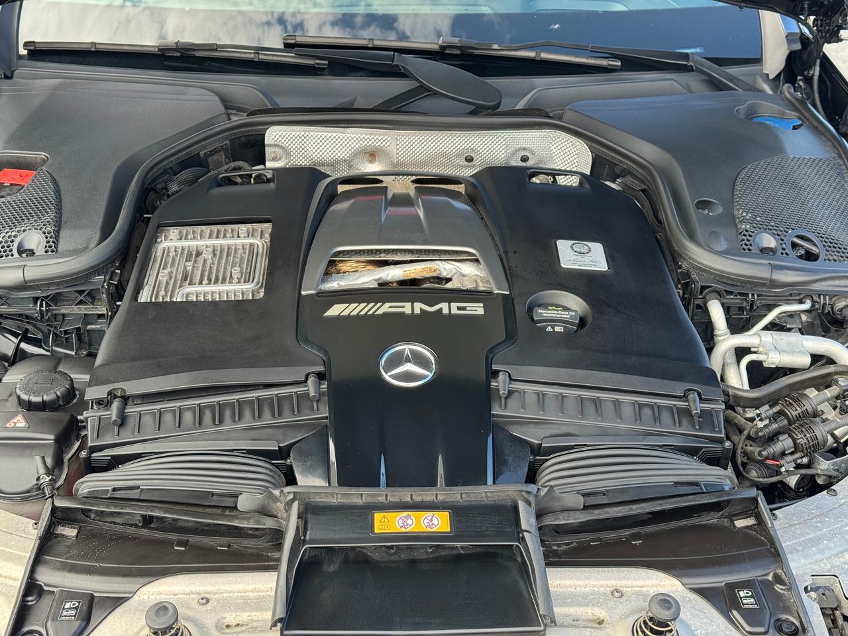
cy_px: 318
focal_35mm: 48
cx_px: 424
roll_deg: -1.2
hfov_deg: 39.7
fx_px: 1176
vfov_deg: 30.3
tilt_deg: -31.0
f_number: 1.78
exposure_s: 1/304
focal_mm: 6.76
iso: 64
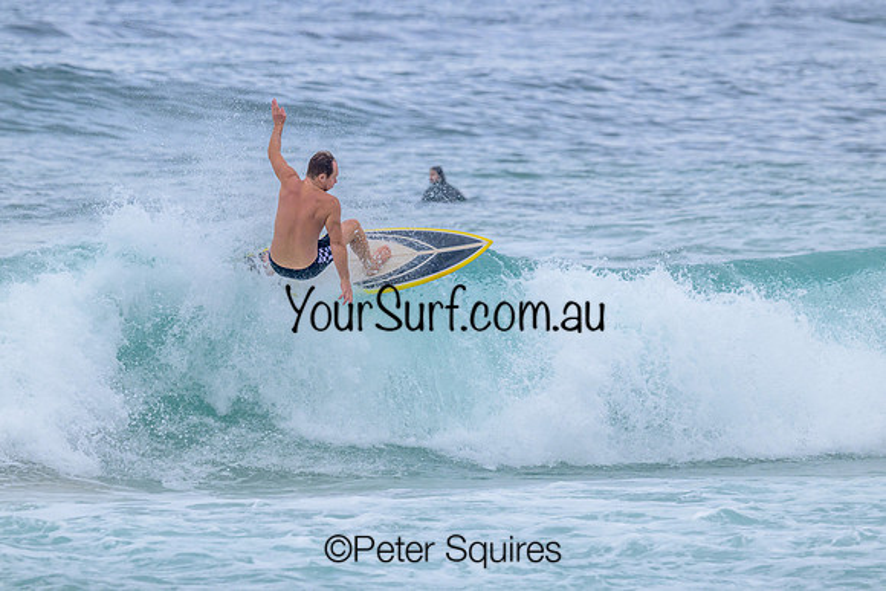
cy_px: 296
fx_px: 11847
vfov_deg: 2.9
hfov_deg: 4.3
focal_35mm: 481
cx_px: 443
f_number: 10
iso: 1250
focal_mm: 470
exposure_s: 1/2000
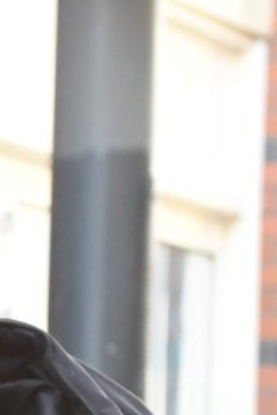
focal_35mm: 382
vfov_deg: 5.2
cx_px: -442
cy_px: 1132
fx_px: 4409
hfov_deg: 3.5
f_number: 4.5
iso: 1000
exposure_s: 1/100
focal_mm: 38
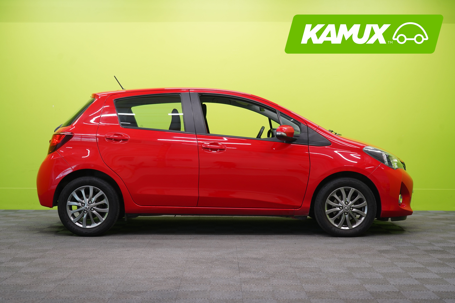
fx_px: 657
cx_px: 228
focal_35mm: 52
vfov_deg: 26.0
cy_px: 152
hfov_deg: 38.2
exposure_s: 1/25
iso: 400
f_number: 5.6
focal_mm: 52
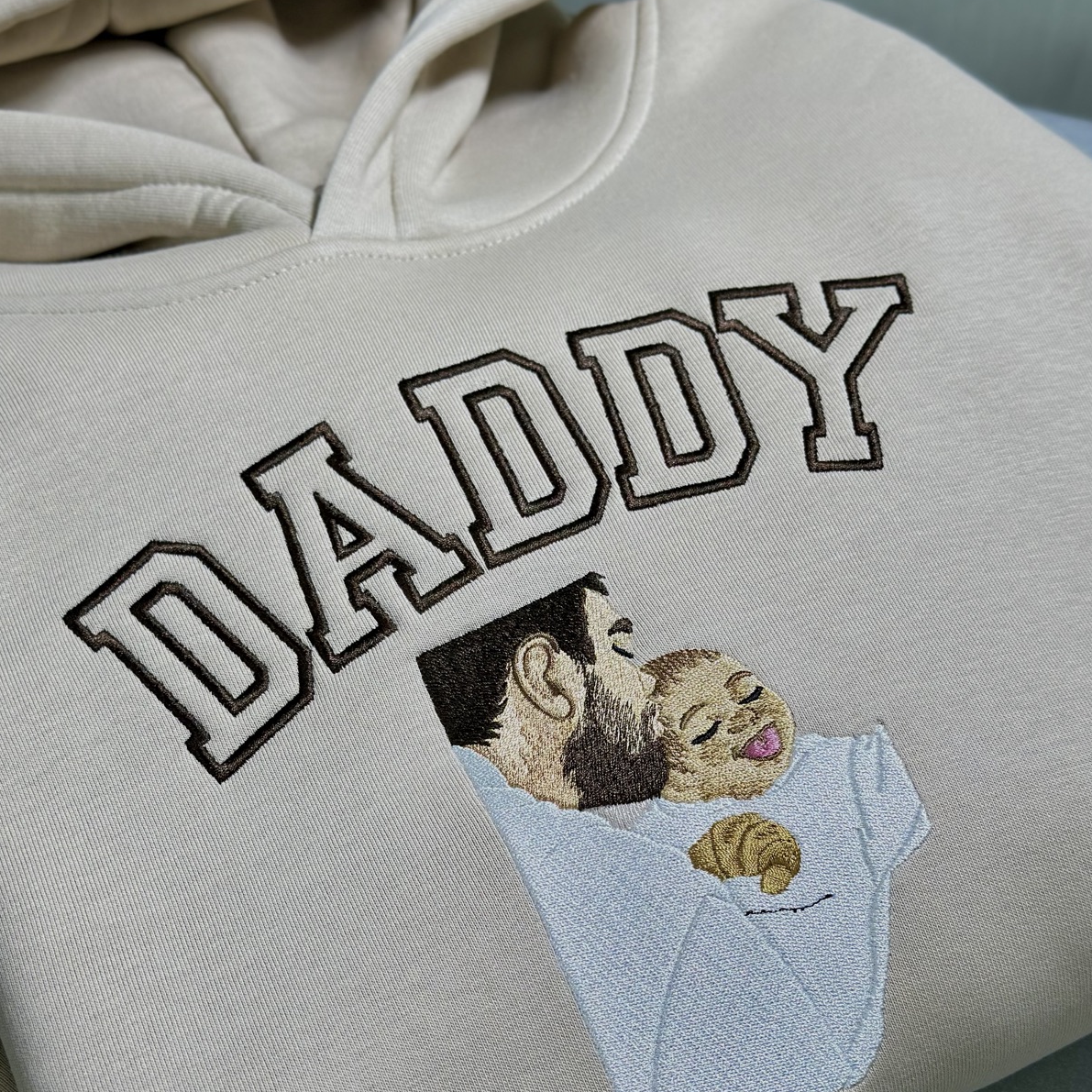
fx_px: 2034
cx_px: 546
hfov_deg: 30.0
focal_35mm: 57
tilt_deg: -55.5
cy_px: 643
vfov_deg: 30.0
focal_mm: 6.86
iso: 80
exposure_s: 1/100
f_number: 1.78
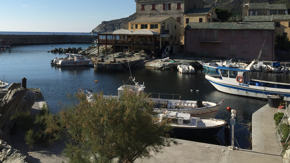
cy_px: 33
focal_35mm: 38
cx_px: 119
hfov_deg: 52.5
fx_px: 292
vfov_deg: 30.5
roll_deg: -1.7
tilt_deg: -1.2
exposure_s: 1/3300
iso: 32
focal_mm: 4.15
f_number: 2.2
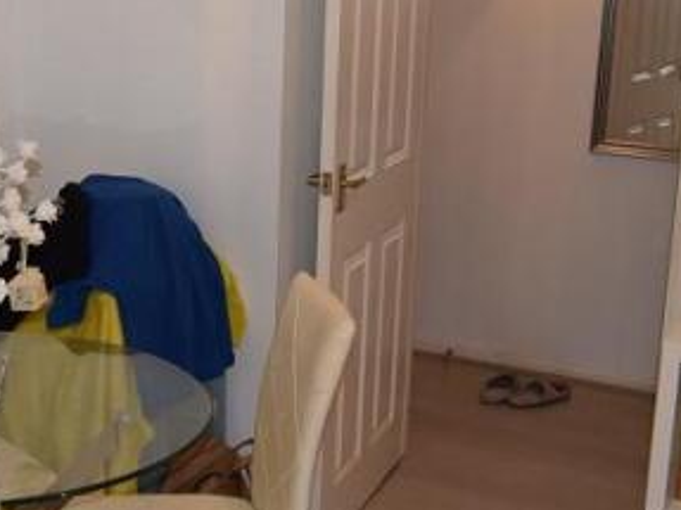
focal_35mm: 66
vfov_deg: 22.2
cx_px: 157
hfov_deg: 28.9
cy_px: 286
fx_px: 1298
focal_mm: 20
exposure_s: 1/80
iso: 800
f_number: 4.5
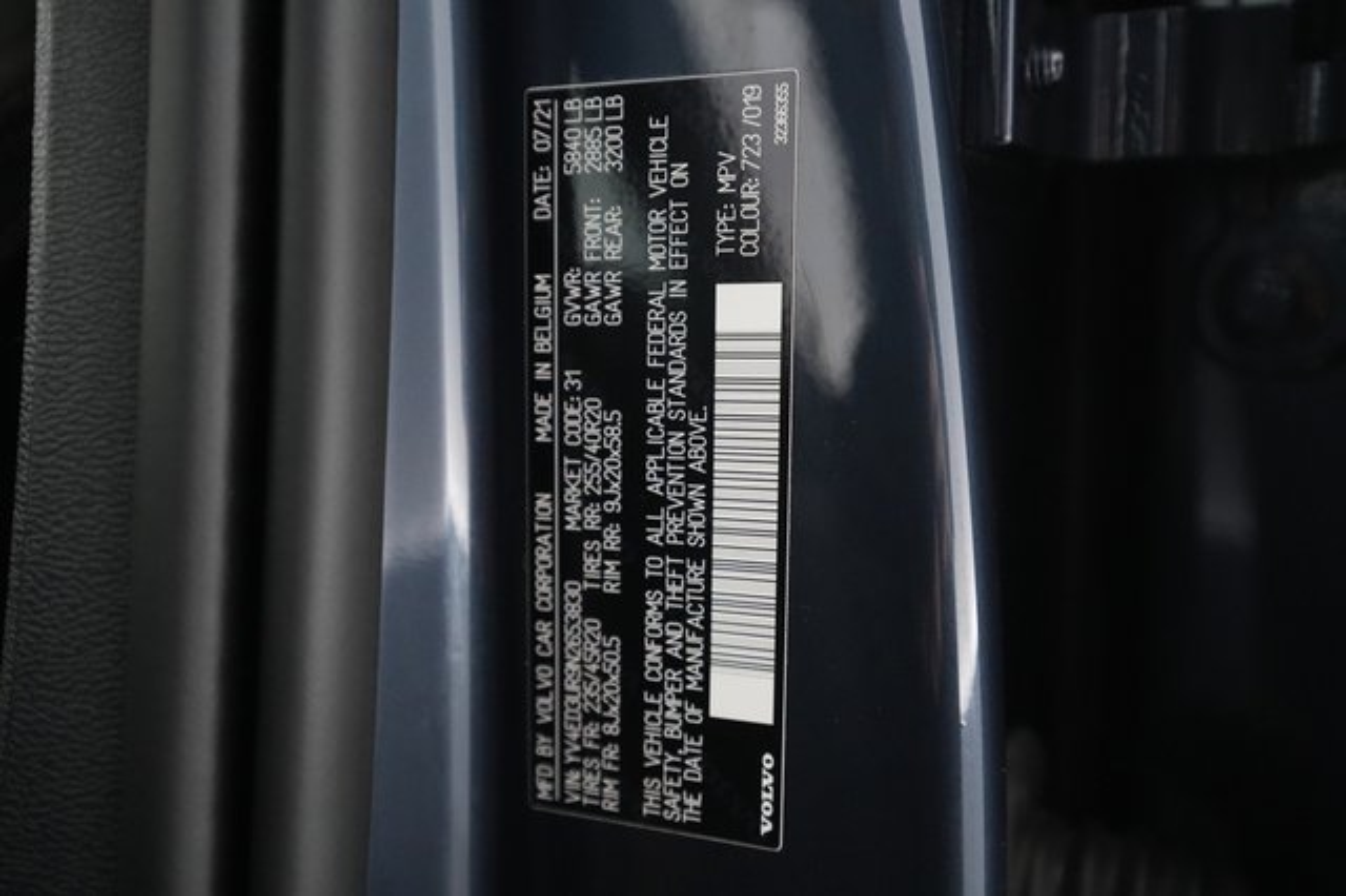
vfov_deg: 46.4
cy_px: 448
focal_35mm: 28
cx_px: 673
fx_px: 1046
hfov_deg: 65.5
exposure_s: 1/100
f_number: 4
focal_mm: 28
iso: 8000
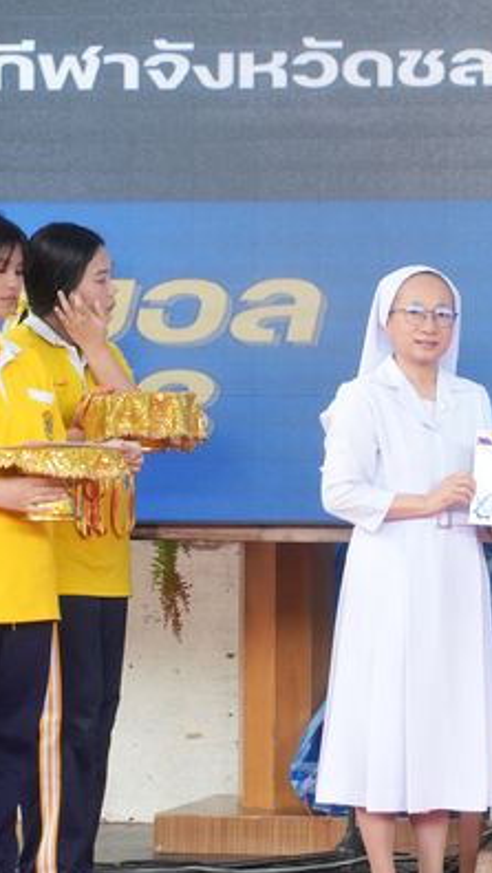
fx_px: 2758
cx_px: 538
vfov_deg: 18.0
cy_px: 436
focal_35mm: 119
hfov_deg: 10.1
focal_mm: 50
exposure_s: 1/100
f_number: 5.6
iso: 1600
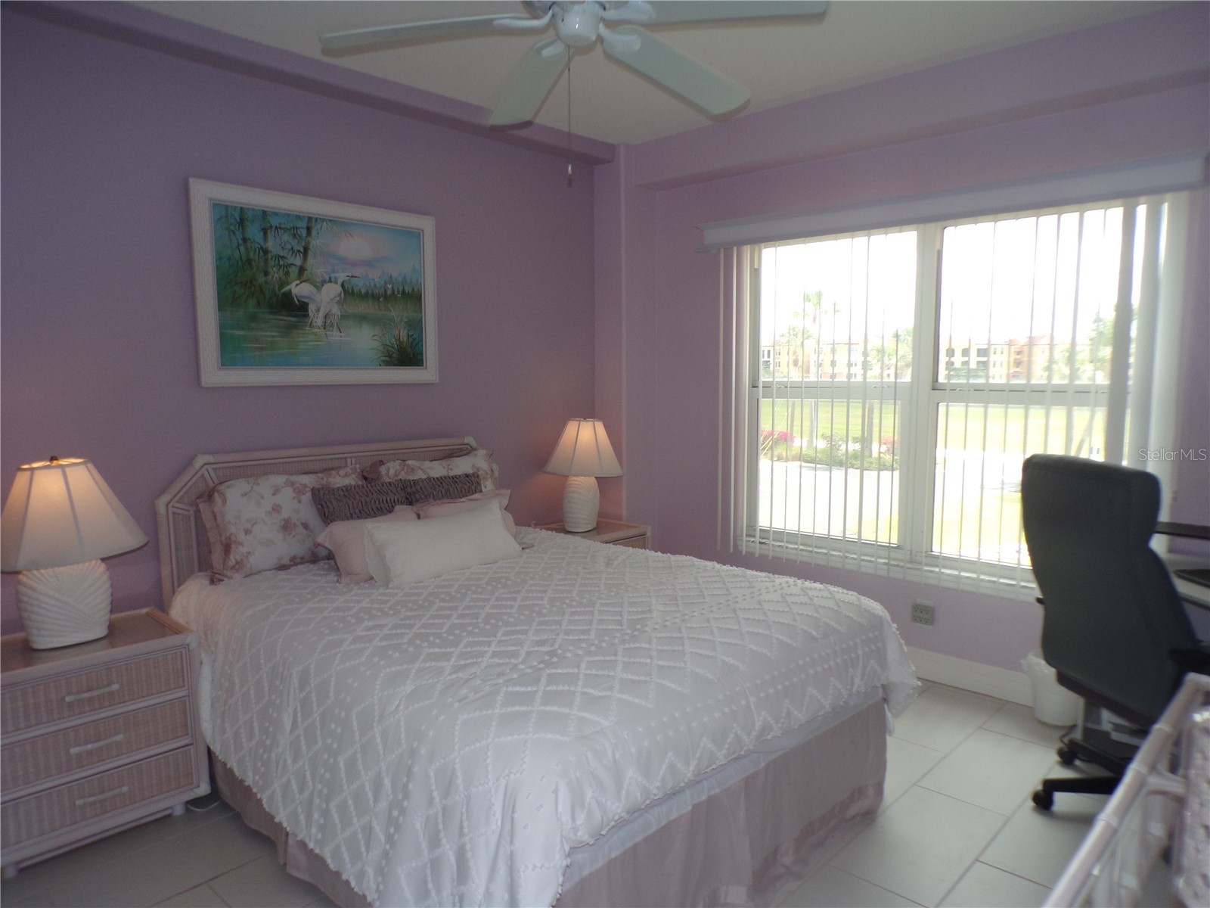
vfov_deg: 56.8
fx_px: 839
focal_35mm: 24
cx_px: 605
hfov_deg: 71.6
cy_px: 454
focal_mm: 4.3
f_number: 4.3
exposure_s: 1/80
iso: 80
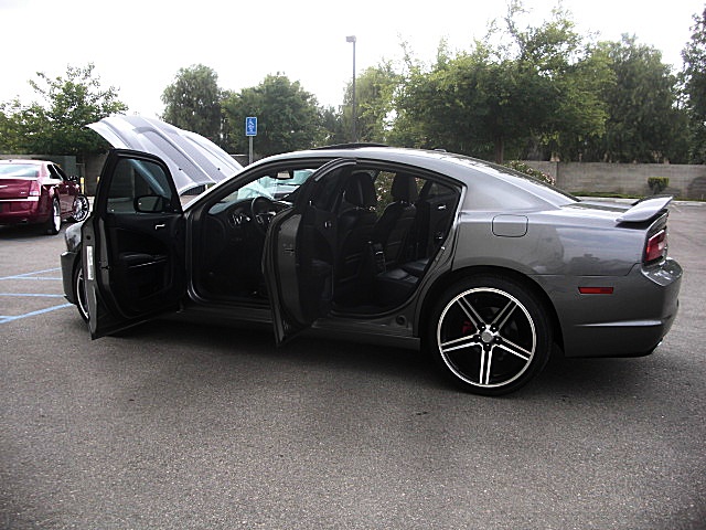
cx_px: 353
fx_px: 734
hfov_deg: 51.4
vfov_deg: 39.7
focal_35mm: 36
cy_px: 265
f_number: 2.8
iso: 50
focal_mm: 6.3
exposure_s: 1/320
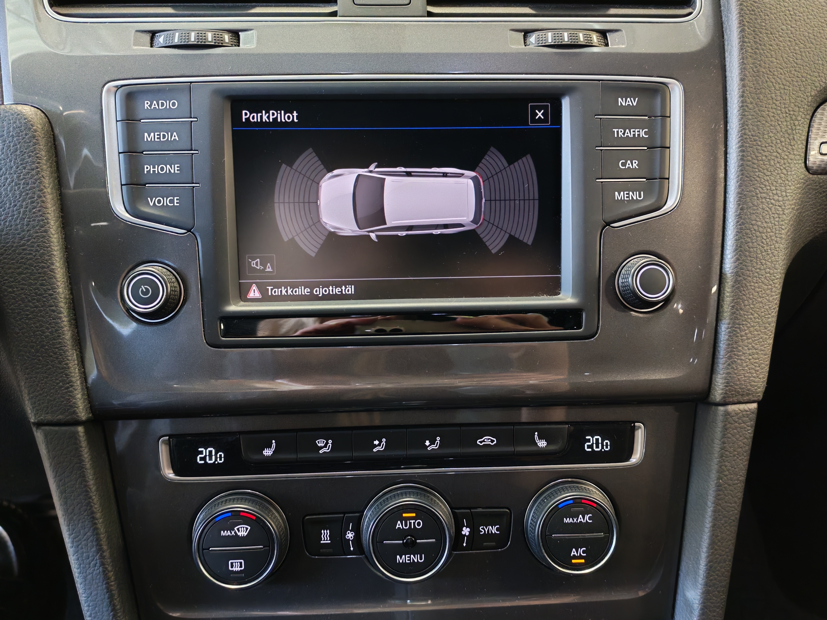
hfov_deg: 58.4
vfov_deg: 45.4
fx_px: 741
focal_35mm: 31
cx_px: 414
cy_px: 310
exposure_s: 1/50
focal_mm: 6.12
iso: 2000
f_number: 1.9
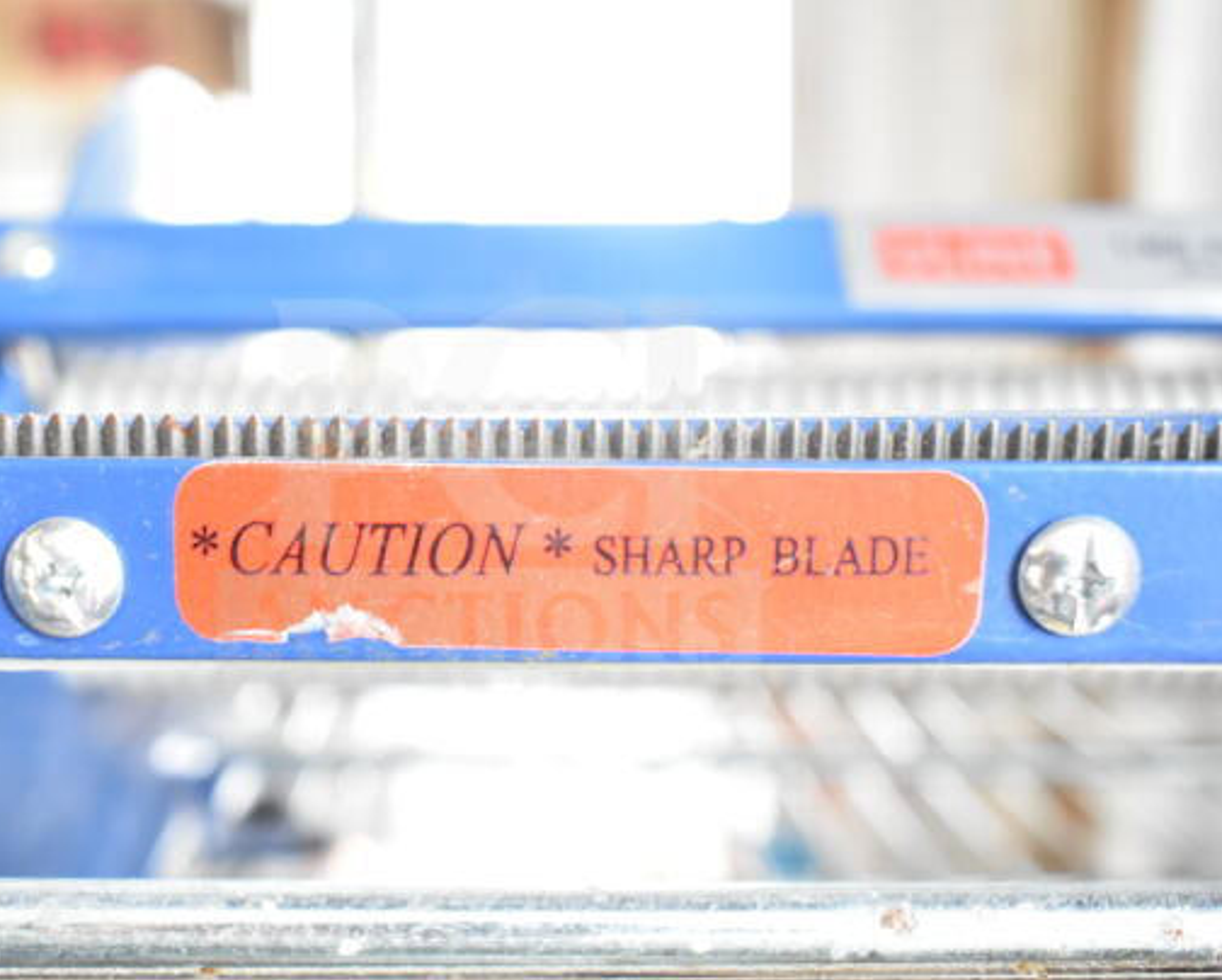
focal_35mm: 43
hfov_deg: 43.0
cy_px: 491
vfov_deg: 35.3
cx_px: 487
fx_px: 1541
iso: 1600
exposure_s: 1/100
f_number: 5
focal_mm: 25
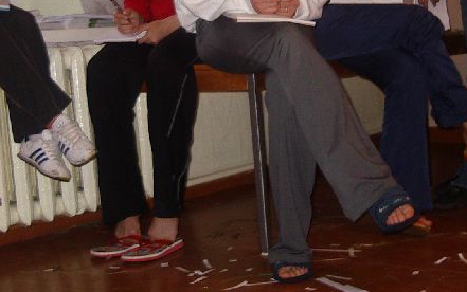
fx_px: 929
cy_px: -16
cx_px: 202
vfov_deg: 17.4
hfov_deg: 28.2
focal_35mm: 73
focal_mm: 5.8
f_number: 2.6
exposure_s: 1/60
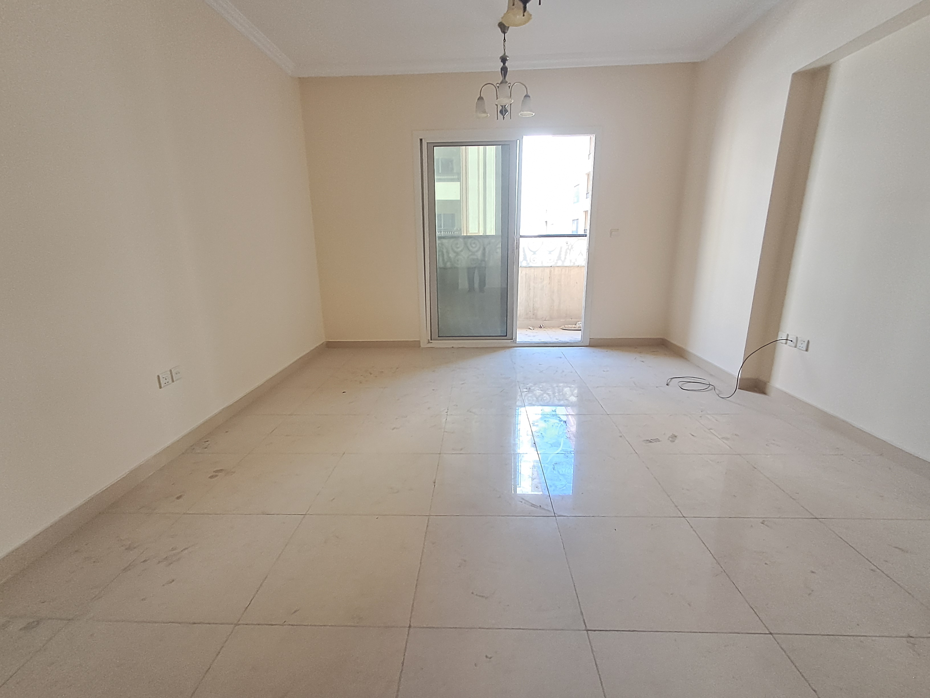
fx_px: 430
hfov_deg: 94.5
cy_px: 349
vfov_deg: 78.1
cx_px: 465
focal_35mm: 16
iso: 64
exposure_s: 1/50
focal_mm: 1.64
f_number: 2.2
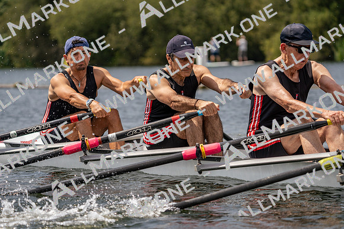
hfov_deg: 9.5
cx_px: 172
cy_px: 114
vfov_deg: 6.4
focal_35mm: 216
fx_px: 2064
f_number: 5.6
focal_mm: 216
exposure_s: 1/1600
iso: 200
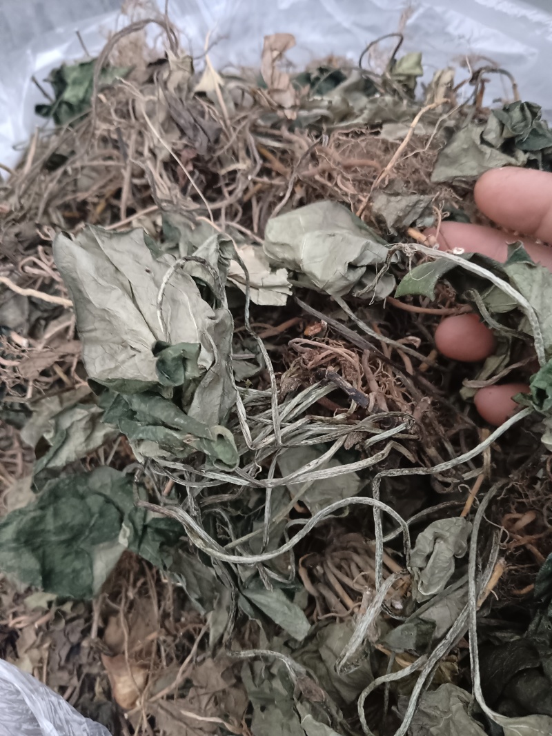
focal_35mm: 26
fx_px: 553
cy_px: 368
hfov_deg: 53.1
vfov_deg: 67.3
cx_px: 276
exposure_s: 1/20
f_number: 1.8
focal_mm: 4.05
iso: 3515
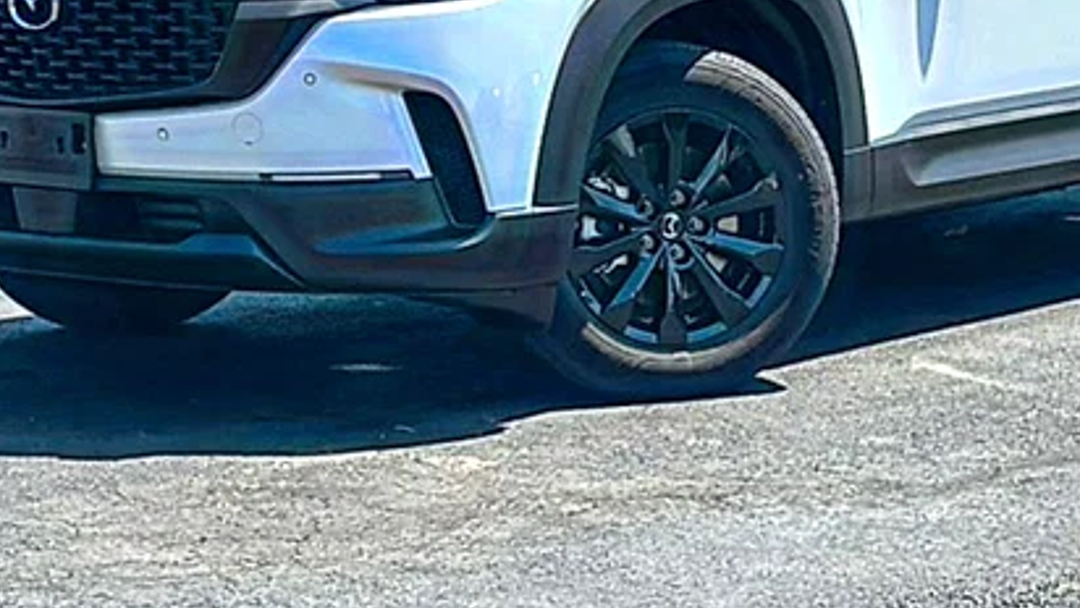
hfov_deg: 19.2
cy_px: -22
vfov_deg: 10.8
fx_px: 3180
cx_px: 676
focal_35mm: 111
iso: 64
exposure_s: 1/3759
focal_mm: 6.86
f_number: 1.78
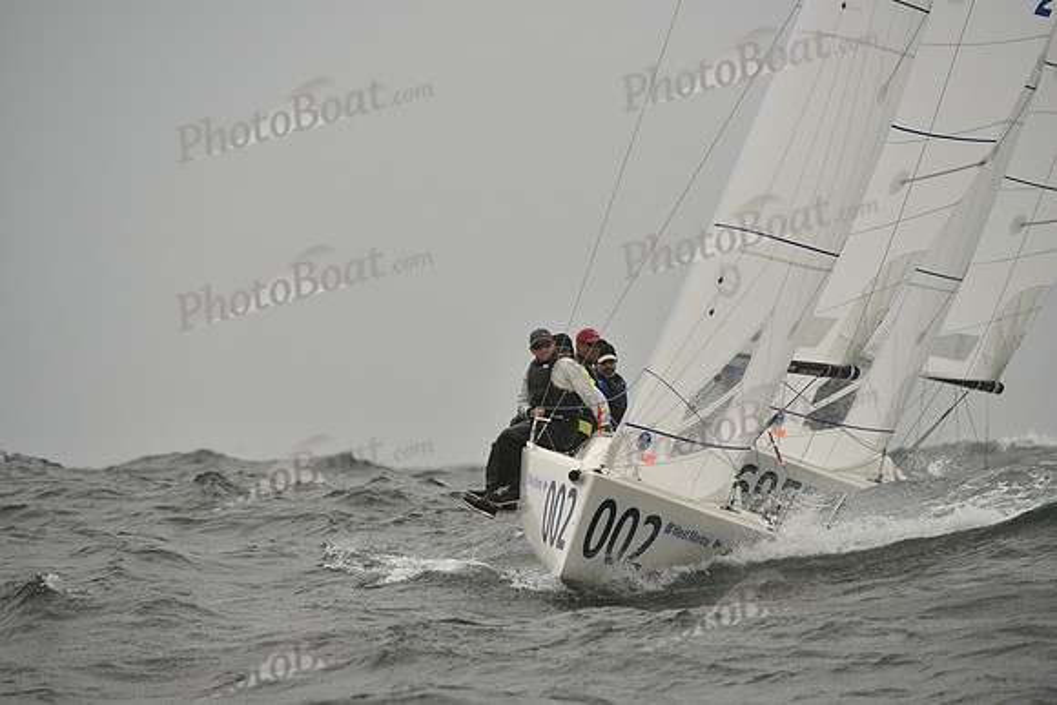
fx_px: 10572
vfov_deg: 3.8
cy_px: 352
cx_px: 528
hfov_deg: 5.7
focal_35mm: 360
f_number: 6.3
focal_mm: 360
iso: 400
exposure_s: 1/1000
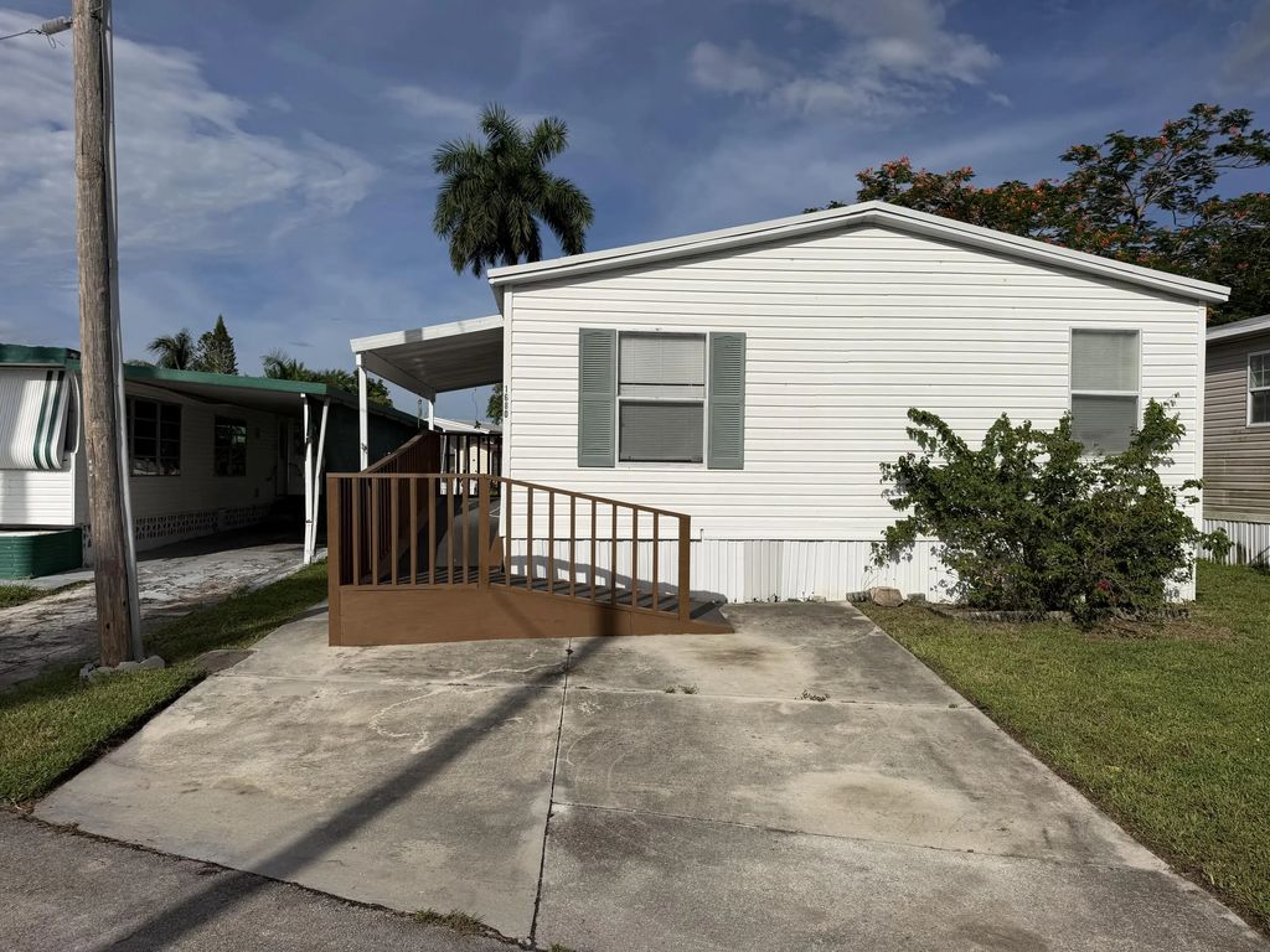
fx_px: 881
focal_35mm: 24
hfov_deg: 71.6
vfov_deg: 56.8
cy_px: 476
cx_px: 635
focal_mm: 6.76
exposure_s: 1/17544
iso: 80
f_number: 1.78
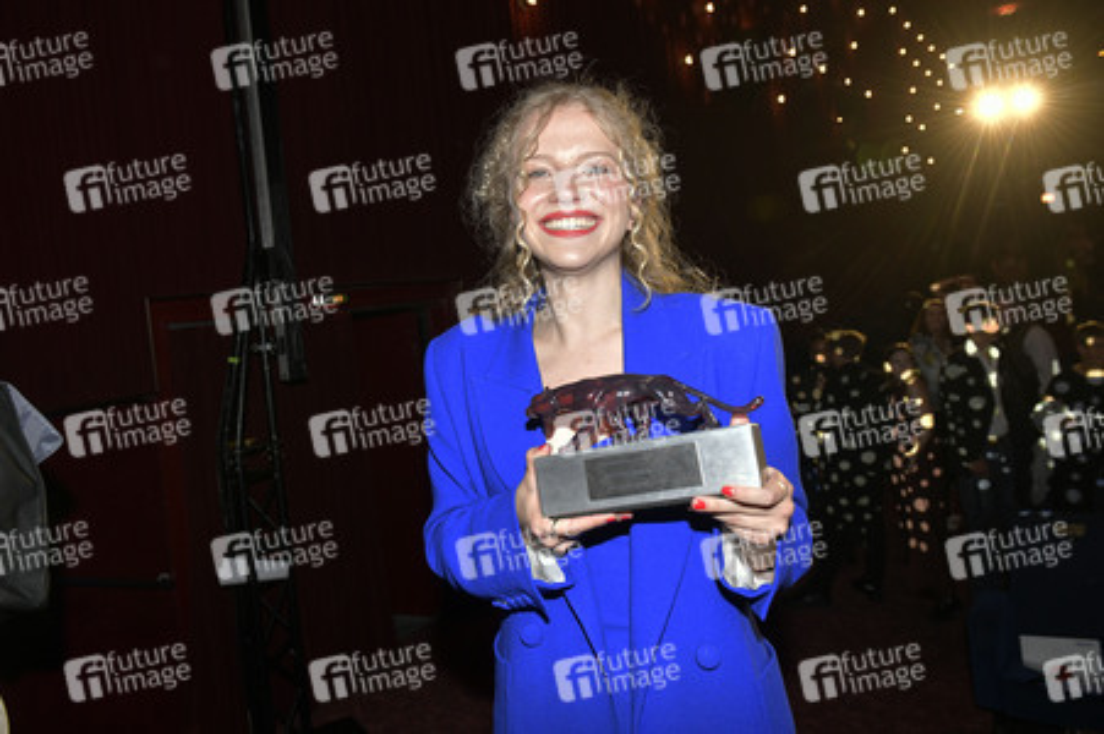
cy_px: 367
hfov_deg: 69.4
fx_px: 797
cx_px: 552
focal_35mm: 26
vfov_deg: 49.5
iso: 1600
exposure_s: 1/250
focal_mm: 26
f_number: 6.3
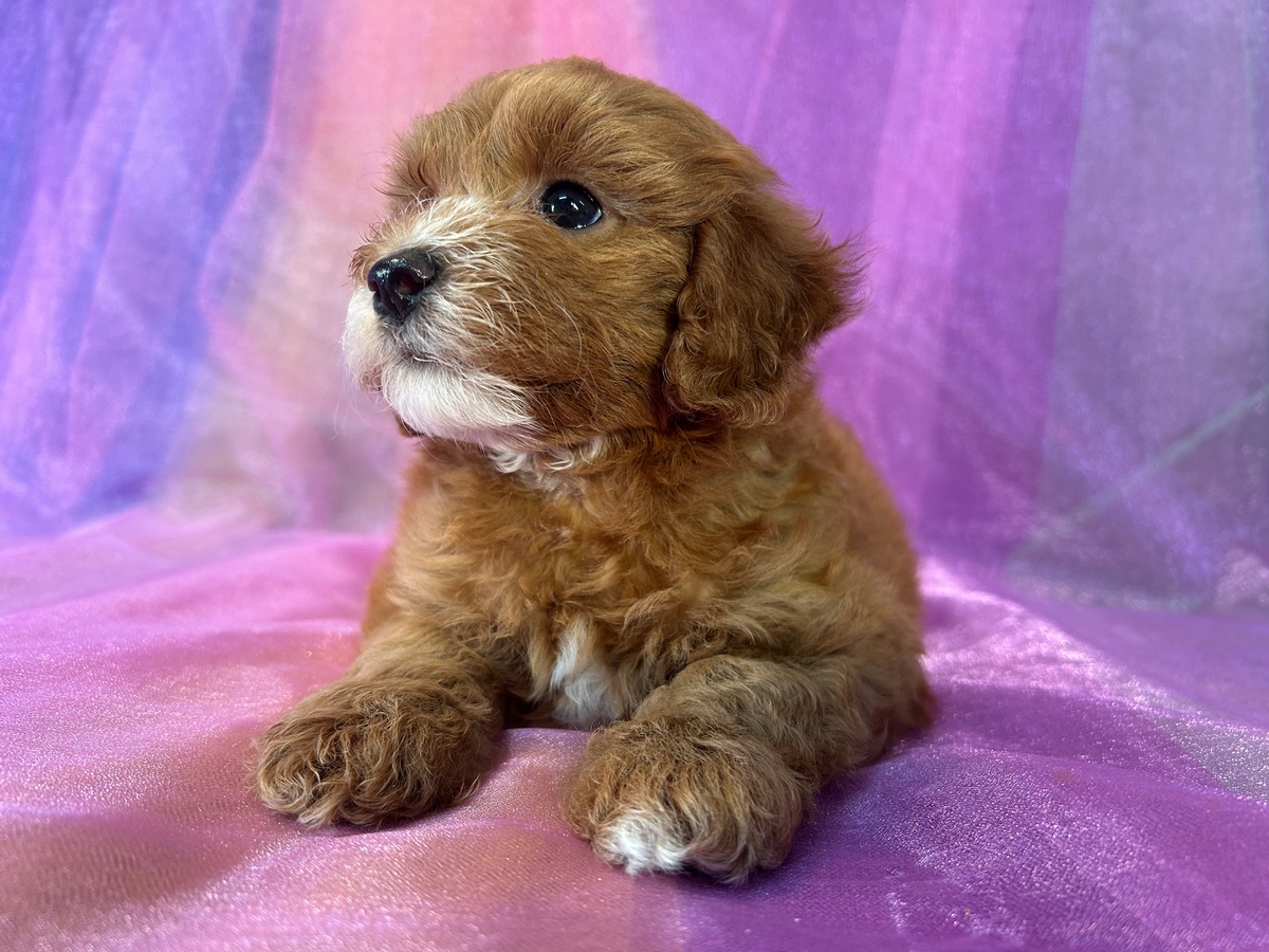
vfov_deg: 53.1
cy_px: 476
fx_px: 953
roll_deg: -1.6
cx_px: 634
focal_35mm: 26
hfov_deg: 67.3
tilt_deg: -0.5
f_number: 1.5
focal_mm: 5.7
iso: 100
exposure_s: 1/120
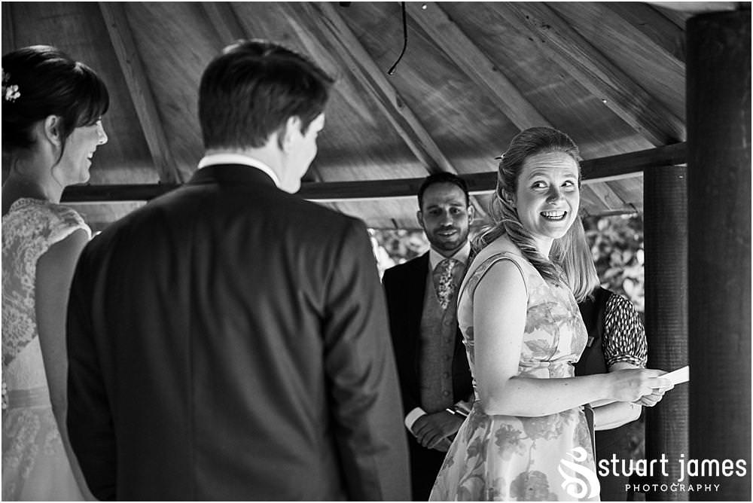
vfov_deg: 18.2
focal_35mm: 75
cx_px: 376
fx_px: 1570
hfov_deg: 27.0
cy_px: 252
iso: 400
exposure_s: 1/100
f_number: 2.2
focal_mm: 50
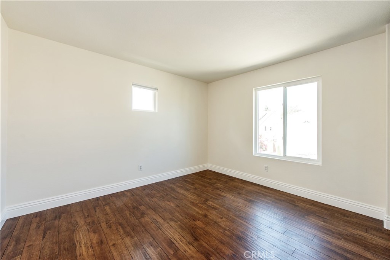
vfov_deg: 81.2
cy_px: 130
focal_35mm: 14
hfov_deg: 104.2
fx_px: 152
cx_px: 195
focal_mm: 14
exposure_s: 1/125
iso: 800
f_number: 5.6
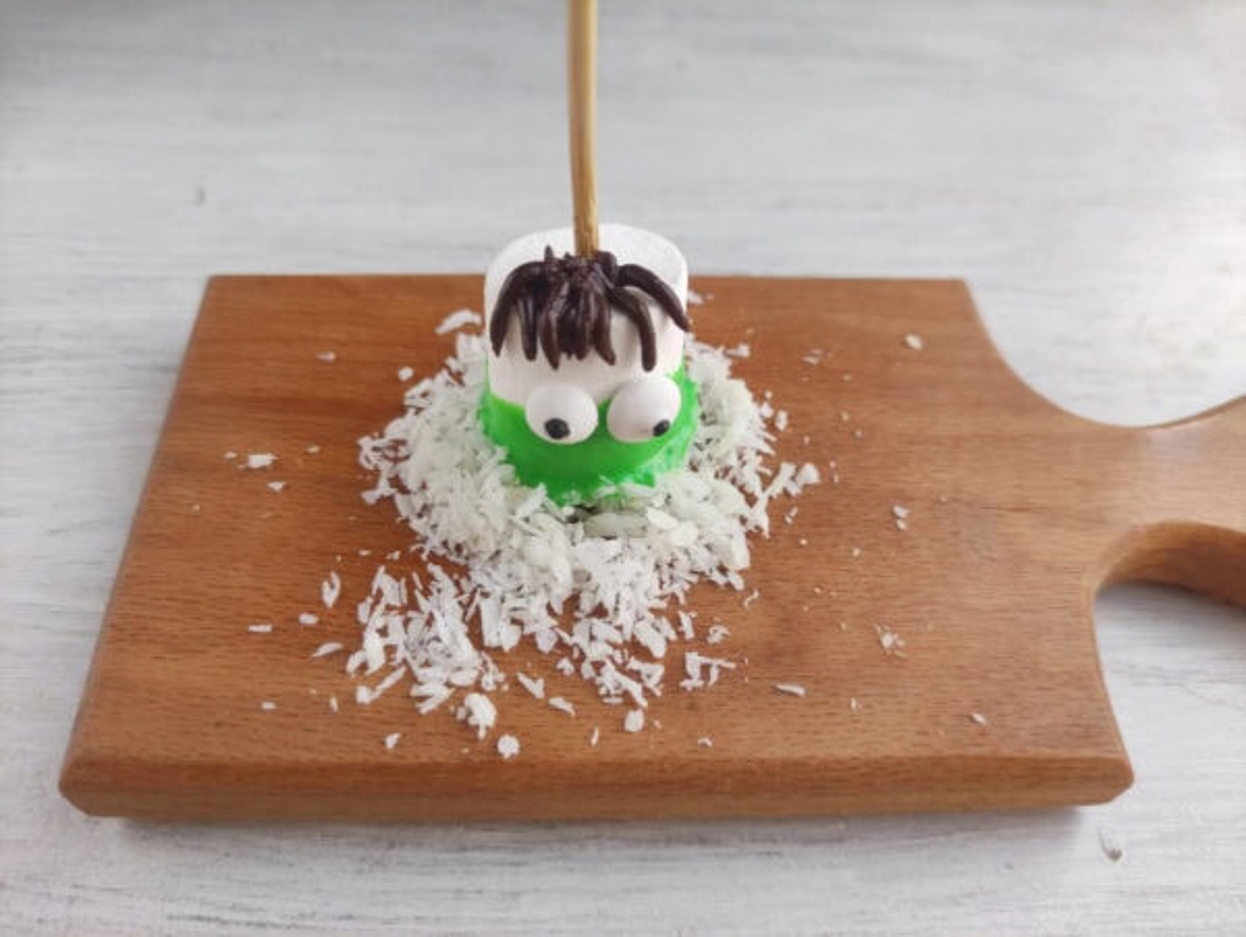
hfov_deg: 69.3
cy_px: 468
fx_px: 901
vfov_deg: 54.9
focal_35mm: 25
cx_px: 623
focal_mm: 5.4
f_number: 1.9
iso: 58
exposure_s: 1/120
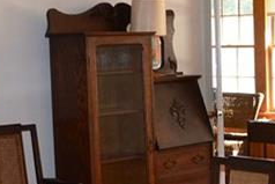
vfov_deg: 11.8
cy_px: 133
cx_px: 299
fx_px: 887
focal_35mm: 116
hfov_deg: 17.1
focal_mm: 18
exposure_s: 1/80
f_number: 4
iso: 400
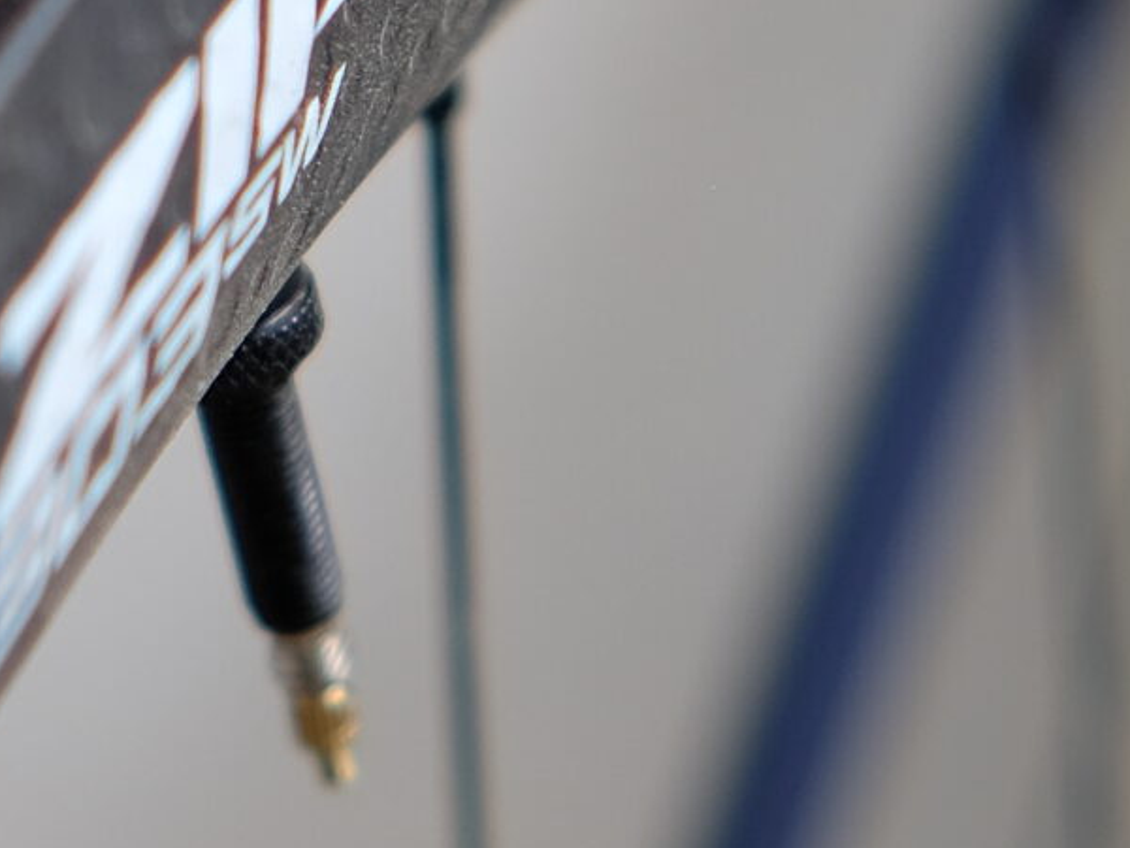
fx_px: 6692
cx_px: 38
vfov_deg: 7.2
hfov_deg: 9.6
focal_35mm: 205
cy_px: -39
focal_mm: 33
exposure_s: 1/450
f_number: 1.8
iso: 250
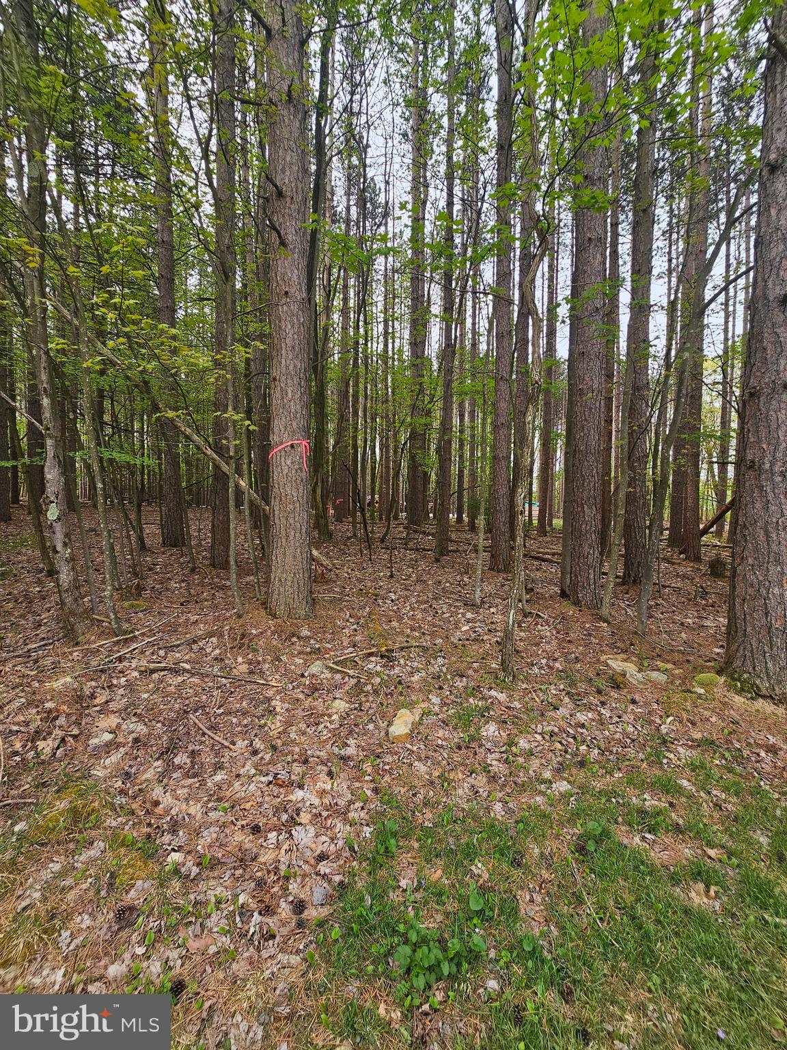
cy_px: 525
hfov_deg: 89.9
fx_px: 394
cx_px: 394
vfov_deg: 106.2
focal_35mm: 13
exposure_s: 1/273
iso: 50
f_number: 2.2
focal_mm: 2.2
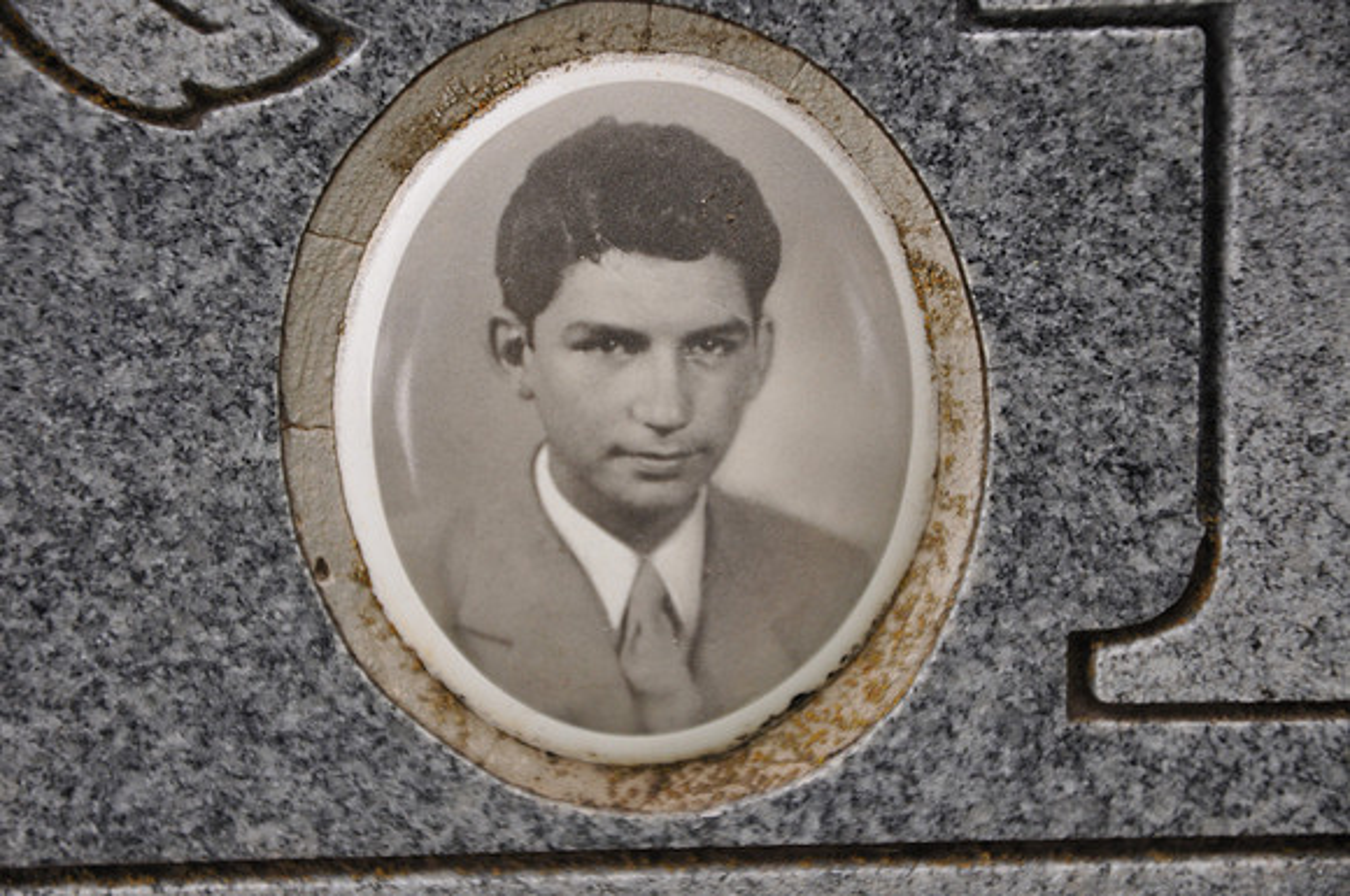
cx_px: 675
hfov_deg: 14.9
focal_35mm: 138
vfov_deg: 9.9
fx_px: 5168
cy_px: 448
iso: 400
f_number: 5.6
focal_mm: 92
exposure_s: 1/60
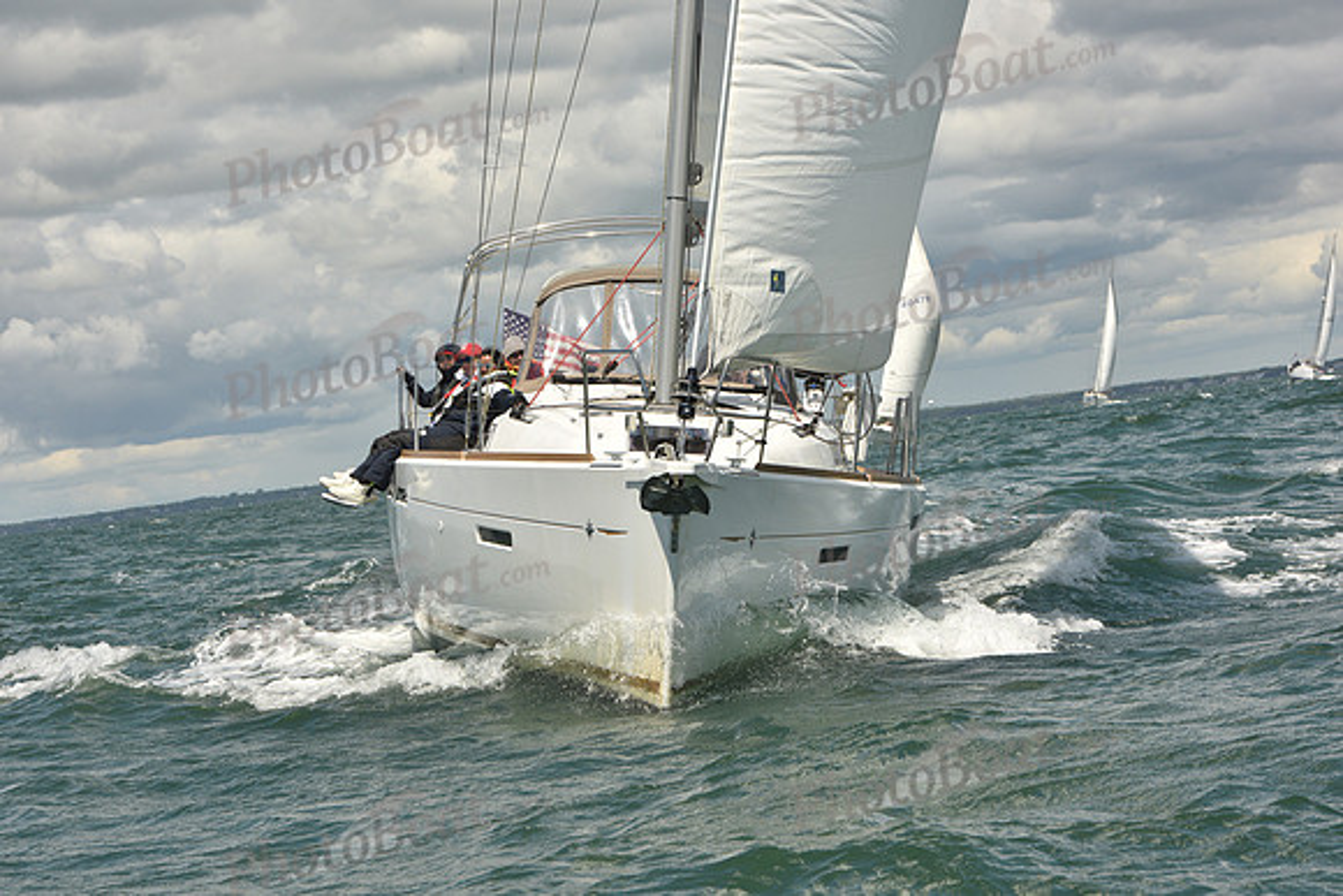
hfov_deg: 19.5
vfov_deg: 13.0
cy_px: 448
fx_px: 3918
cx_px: 672
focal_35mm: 105
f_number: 13
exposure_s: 1/800
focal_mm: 105
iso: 320
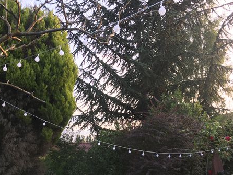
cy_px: 96
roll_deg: +3.8
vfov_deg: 36.8
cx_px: 116
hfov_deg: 47.8
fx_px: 263
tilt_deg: +15.9
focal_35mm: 39
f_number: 2.2
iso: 25
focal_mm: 4.15
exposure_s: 1/100
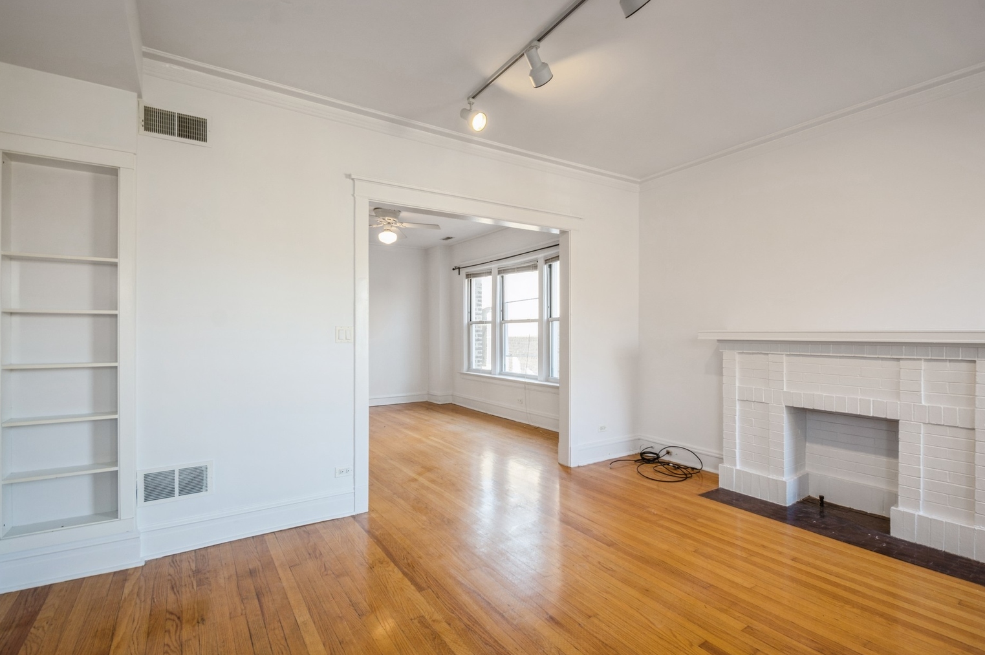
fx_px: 437
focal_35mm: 16
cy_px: 347
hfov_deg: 96.8
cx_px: 493
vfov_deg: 73.6
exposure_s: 1/4
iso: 100
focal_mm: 10
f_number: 11
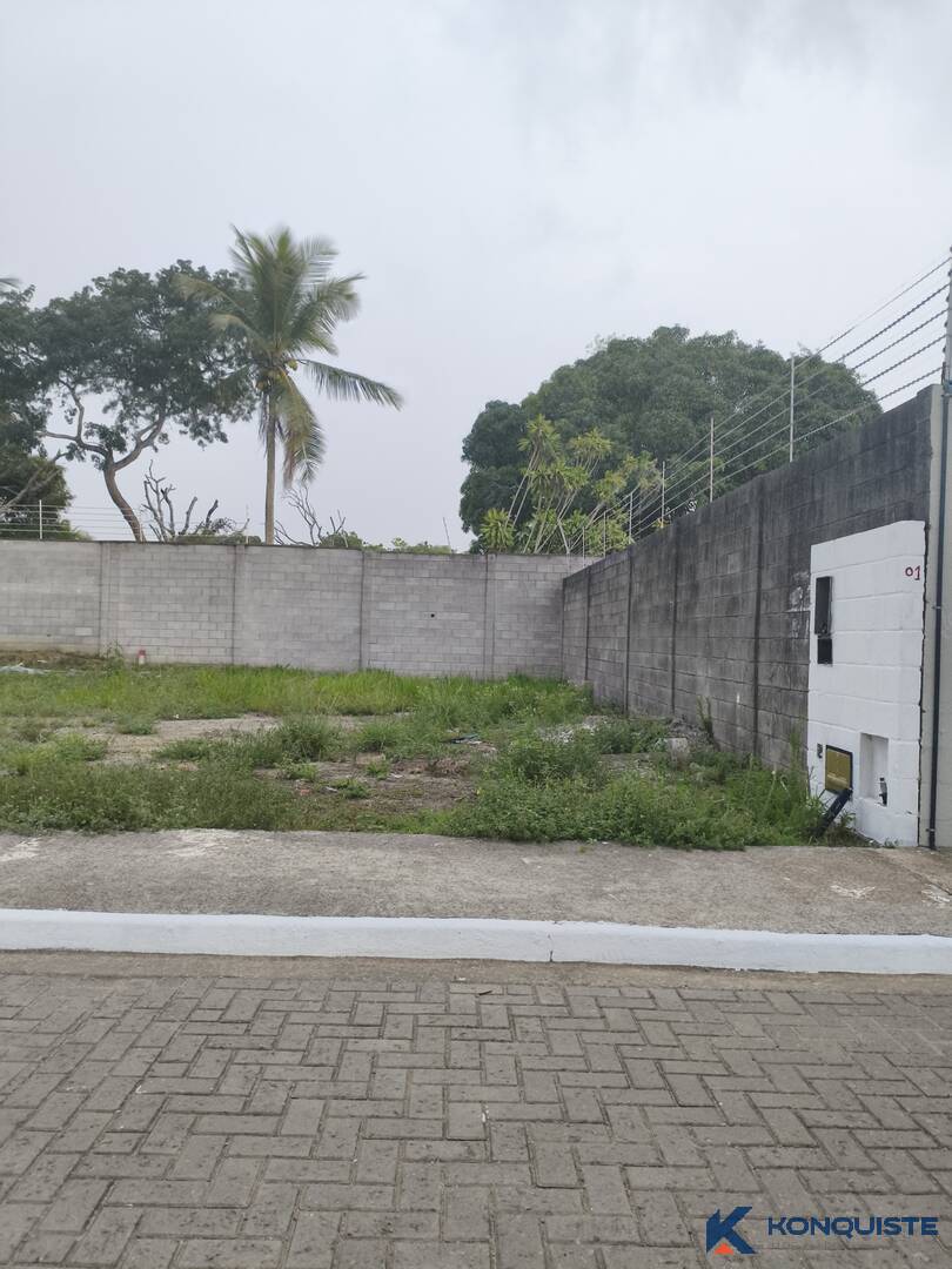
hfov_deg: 53.1
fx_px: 953
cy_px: 634
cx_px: 476
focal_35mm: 26
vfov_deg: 67.3
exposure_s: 1/1221
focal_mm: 4.94
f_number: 1.5
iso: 320
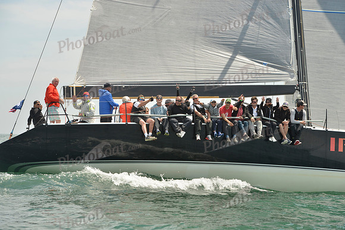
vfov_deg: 13.7
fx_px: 959
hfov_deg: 20.4
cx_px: 172
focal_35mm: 100
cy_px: 115
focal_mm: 100
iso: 280
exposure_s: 1/1250
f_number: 7.1
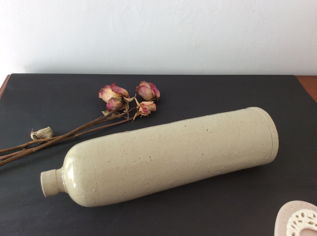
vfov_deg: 44.1
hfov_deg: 56.9
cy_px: 118
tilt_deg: -41.1
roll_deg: -1.6
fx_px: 293
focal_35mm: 32
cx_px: 158
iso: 40
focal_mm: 3.3
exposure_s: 1/100
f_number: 2.4
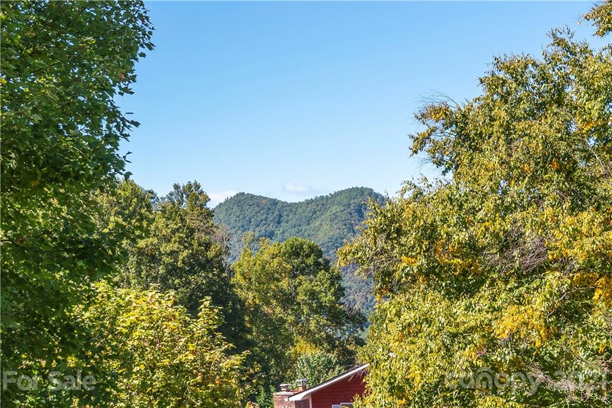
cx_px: 306
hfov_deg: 54.4
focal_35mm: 35
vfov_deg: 37.9
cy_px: 204
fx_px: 595
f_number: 7.1
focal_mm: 35
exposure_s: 1/400
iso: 250
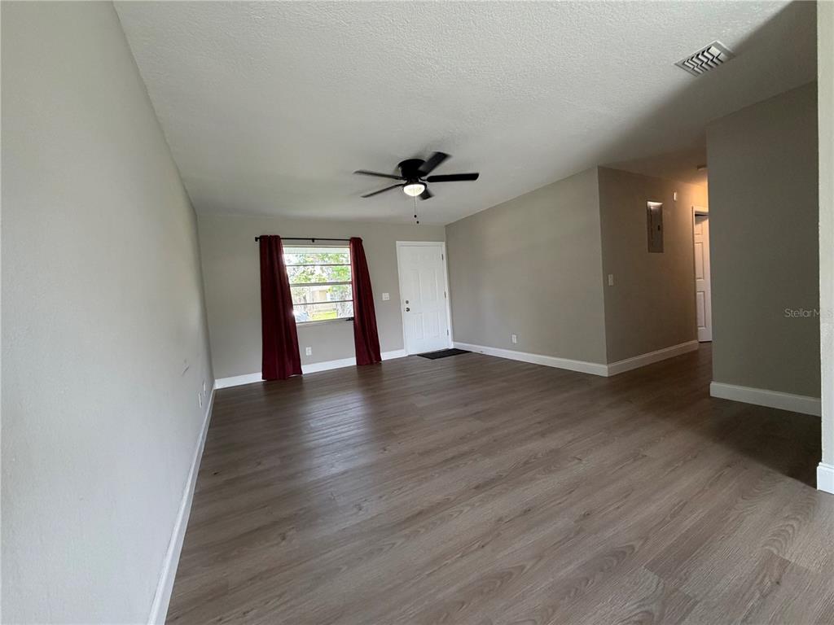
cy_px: 312
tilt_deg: -3.7
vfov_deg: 85.7
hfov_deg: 102.1
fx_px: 337
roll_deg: +4.0
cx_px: 417
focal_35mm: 14
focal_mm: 2.22
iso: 250
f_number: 2.2
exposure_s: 1/120
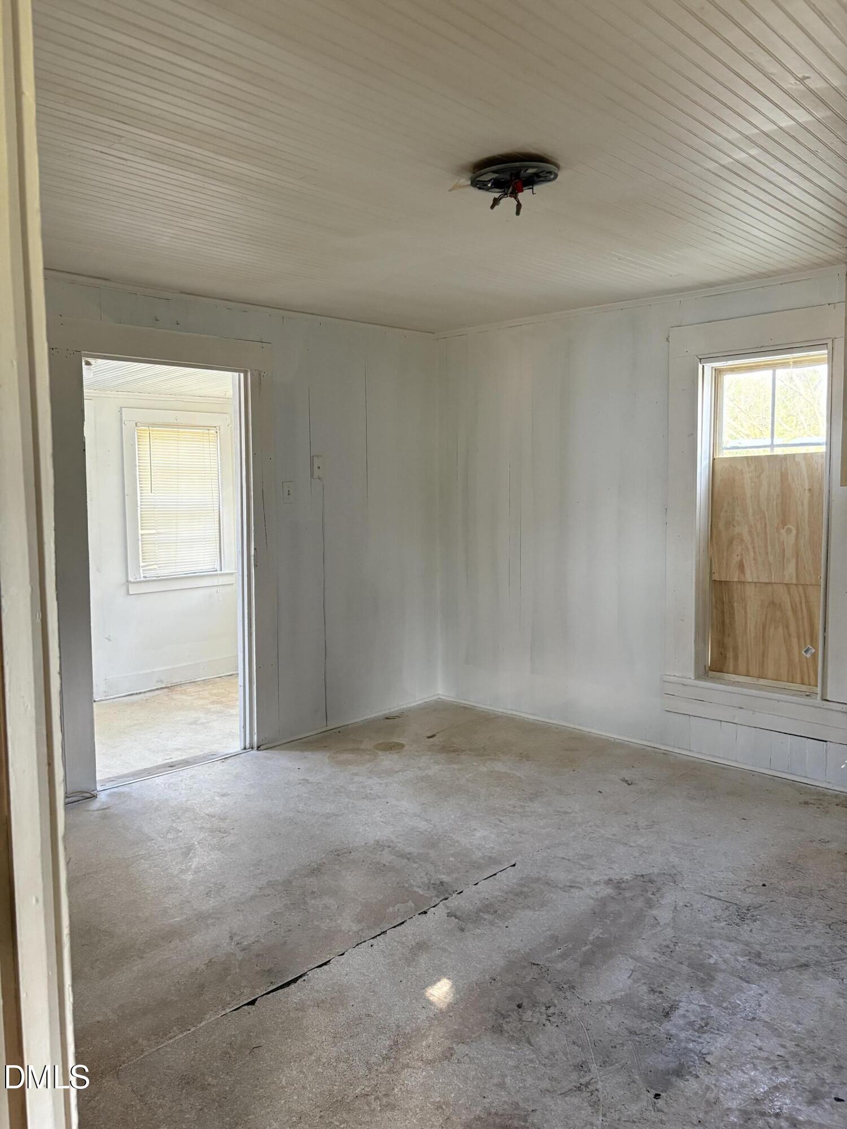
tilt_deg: -3.2
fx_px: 848
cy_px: 564
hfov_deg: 53.1
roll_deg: -0.1
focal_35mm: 26
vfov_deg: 67.3
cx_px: 424
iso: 250
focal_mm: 5.96
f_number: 1.6
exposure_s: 1/60
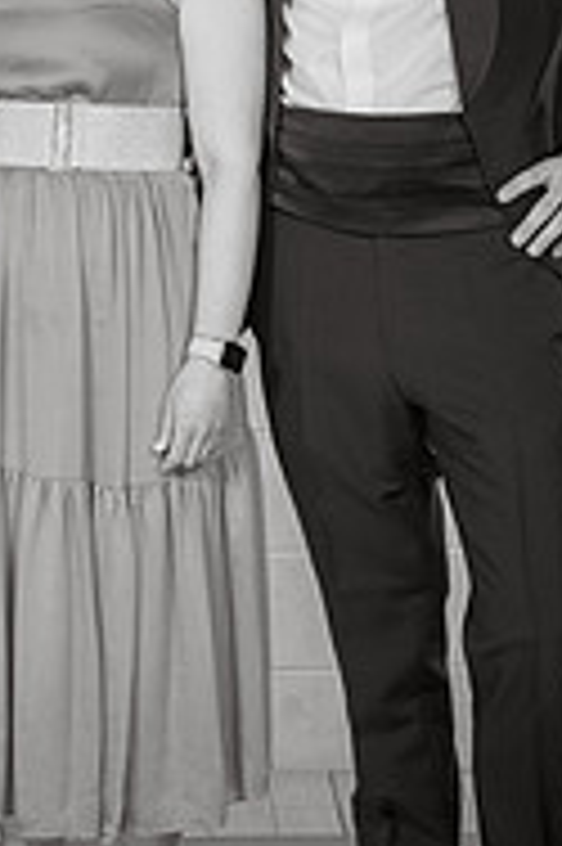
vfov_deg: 12.2
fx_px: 3941
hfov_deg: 8.1
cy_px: 162
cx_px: 108
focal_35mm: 168
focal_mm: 70
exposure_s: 1/250
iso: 100
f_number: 5
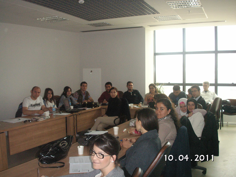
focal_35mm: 37
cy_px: 88
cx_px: 118
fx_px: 252
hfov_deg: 50.1
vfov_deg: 38.7
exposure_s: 1/40
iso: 160
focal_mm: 7.7
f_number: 3.5
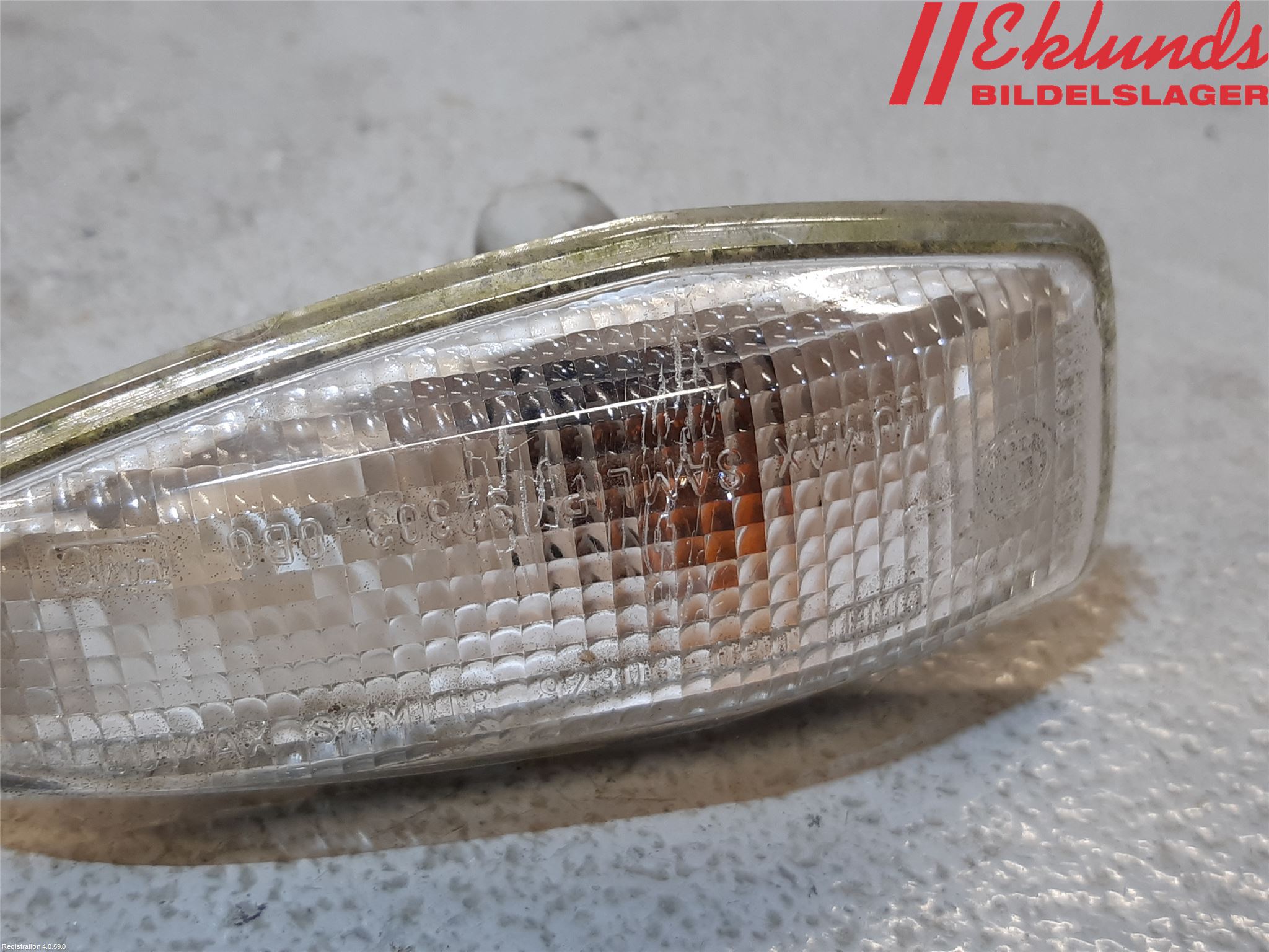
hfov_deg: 67.3
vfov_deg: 53.1
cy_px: 476
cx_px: 634
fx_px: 953
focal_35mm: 26
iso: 50
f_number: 1.7
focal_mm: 3.93
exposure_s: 1/50
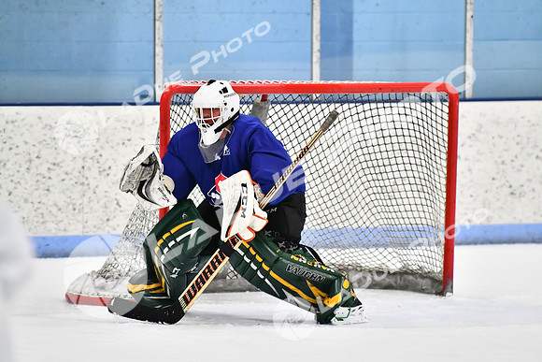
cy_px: 181
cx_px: 271
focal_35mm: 285
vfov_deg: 4.8
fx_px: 4292
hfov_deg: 7.2
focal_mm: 190
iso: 6400
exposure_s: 1/1250
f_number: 3.2
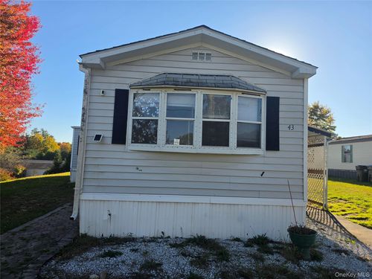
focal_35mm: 23
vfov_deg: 58.9
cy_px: 140
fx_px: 247
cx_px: 186
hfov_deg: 73.9
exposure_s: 1/3971
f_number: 1.4
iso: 64
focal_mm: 6.5
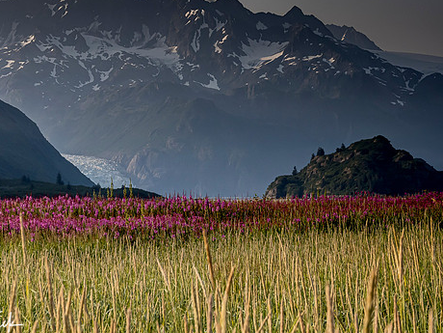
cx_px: 166
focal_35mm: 126
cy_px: 166
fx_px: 1612
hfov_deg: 15.6
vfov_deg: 11.8
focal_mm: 50
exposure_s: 1/1600
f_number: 6.3
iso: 400
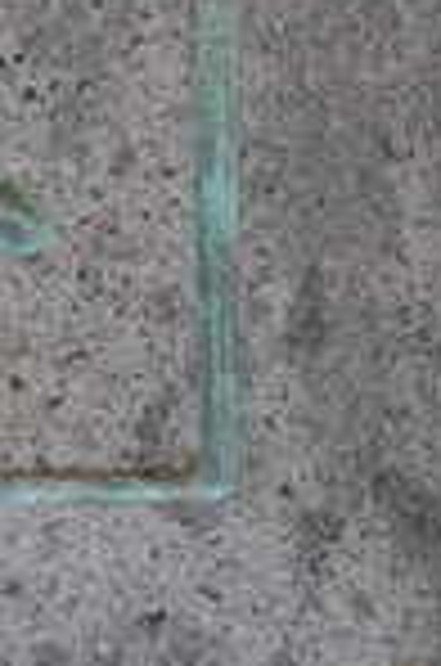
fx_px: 23832
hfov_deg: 1.1
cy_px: -886
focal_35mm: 1291
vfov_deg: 1.6
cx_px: -302
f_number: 5.6
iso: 250
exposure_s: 1/200
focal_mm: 124
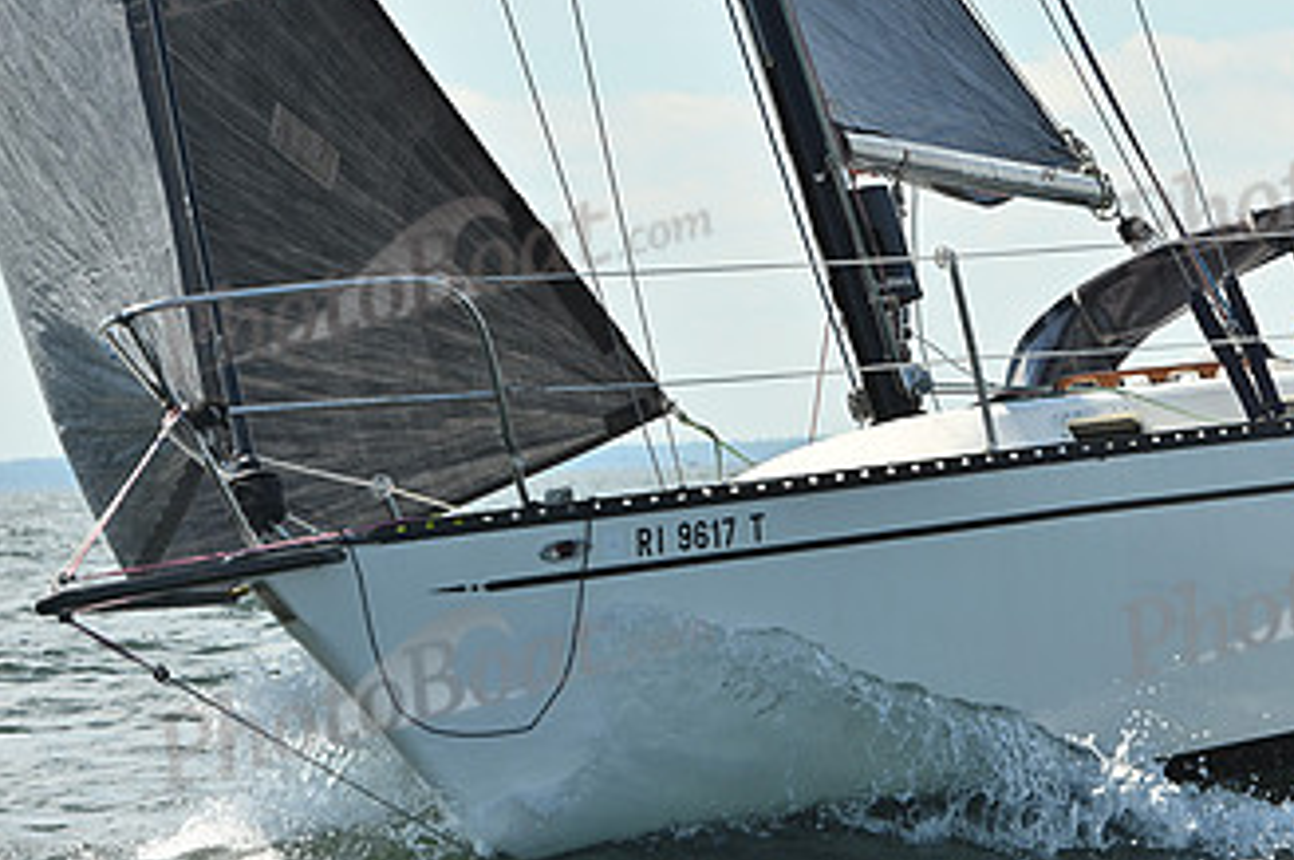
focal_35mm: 239
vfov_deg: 5.7
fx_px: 8582
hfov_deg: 8.6
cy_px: 428
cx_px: 919
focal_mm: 135
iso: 250
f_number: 8
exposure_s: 1/1250
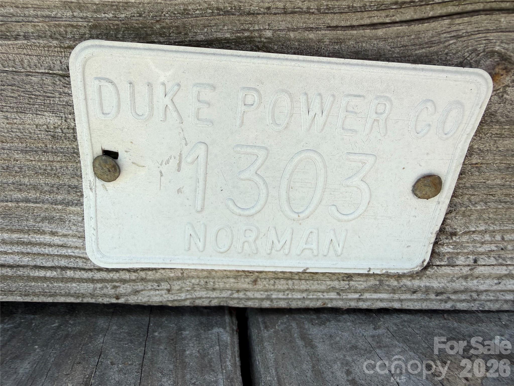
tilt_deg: -15.8
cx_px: 257
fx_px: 356
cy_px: 193
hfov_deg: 71.6
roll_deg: +0.6
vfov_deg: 56.8
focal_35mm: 24
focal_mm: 2.22
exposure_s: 1/975
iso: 40
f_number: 2.2
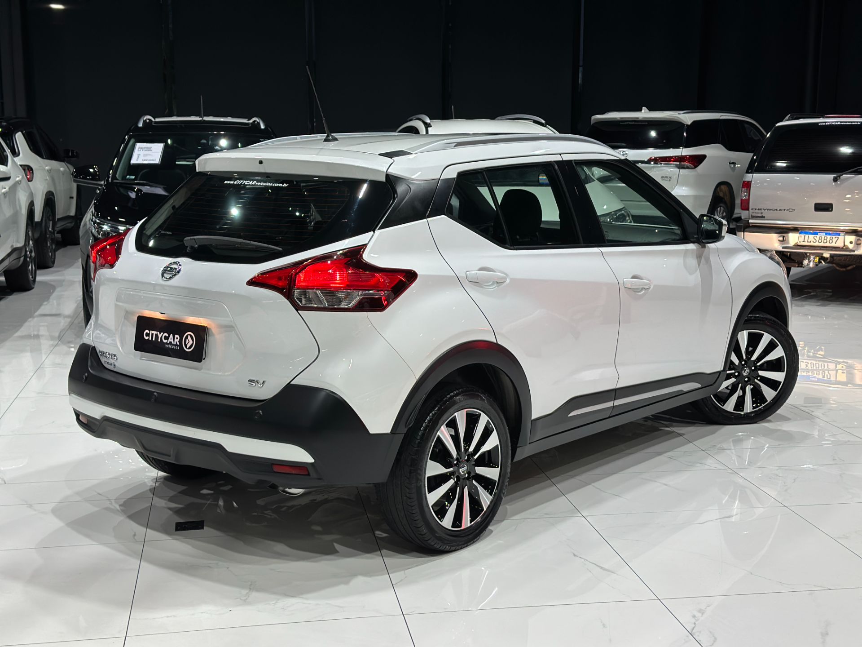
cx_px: 431
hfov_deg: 39.7
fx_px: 1195
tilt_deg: -9.9
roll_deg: -0.5
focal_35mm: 48
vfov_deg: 30.3
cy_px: 324
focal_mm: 6.86
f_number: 1.78
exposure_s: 1/120
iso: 160
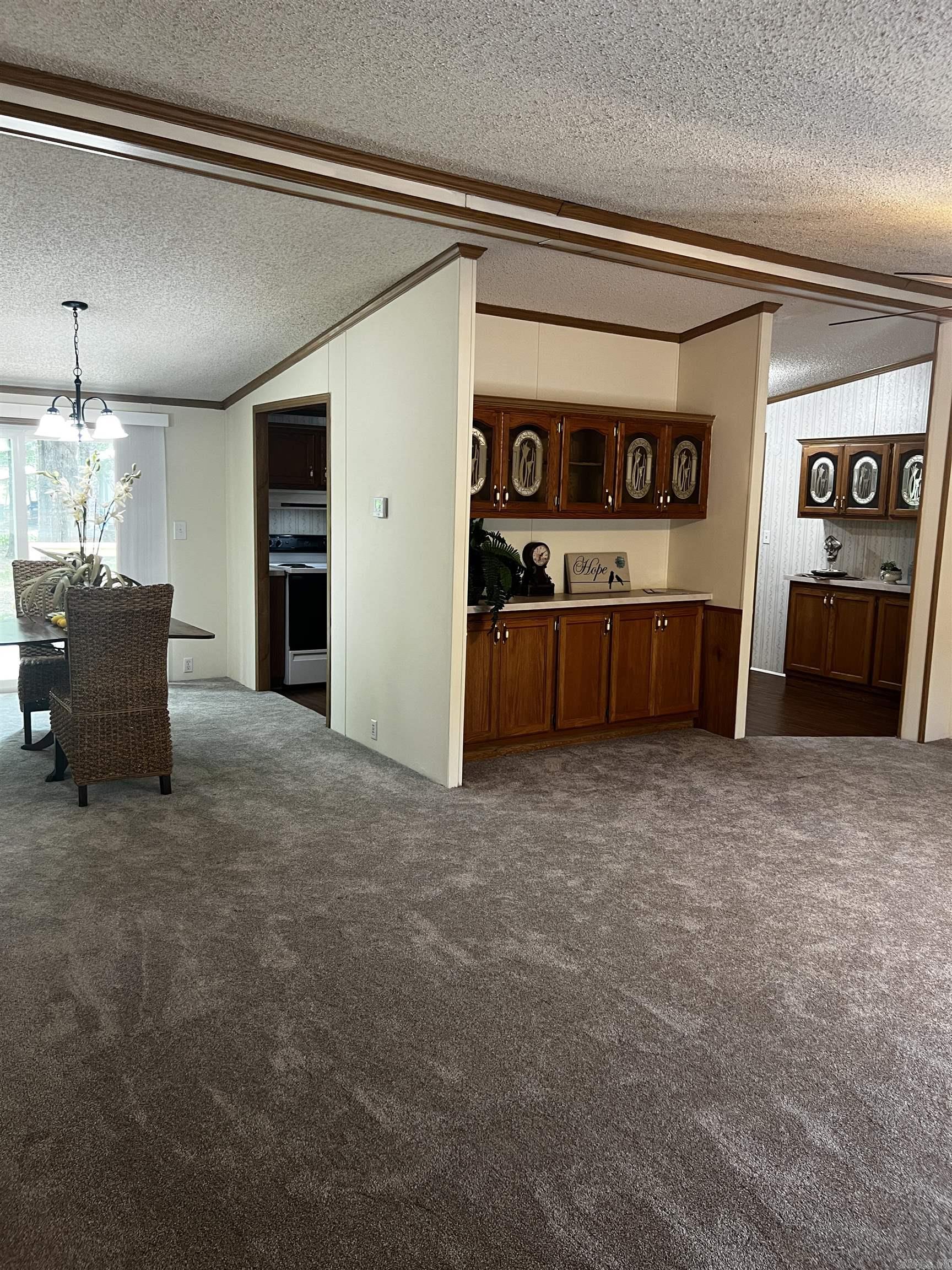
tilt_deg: -7.8
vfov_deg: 67.3
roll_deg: -1.5
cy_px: 635
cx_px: 476
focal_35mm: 26
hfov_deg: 53.1
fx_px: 953
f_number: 1.5
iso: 100
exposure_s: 1/60
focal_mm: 5.7
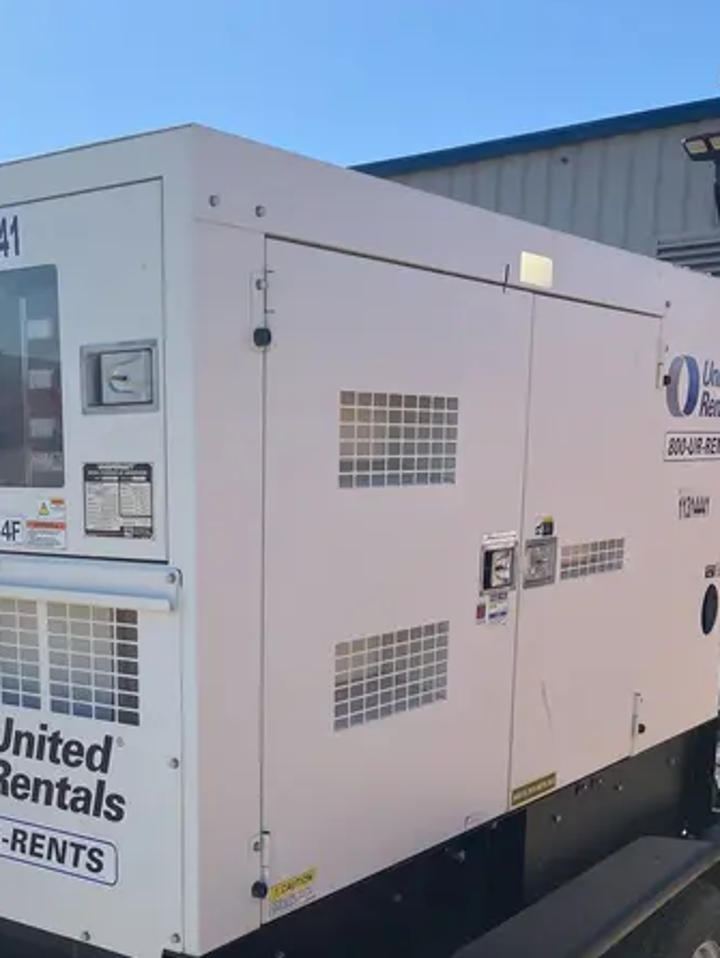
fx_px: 1274
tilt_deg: -8.0
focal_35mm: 46
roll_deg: -1.5
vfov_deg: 39.8
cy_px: 751
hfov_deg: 31.1
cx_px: 198
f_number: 1.8
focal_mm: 3.99
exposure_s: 1/1621
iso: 32
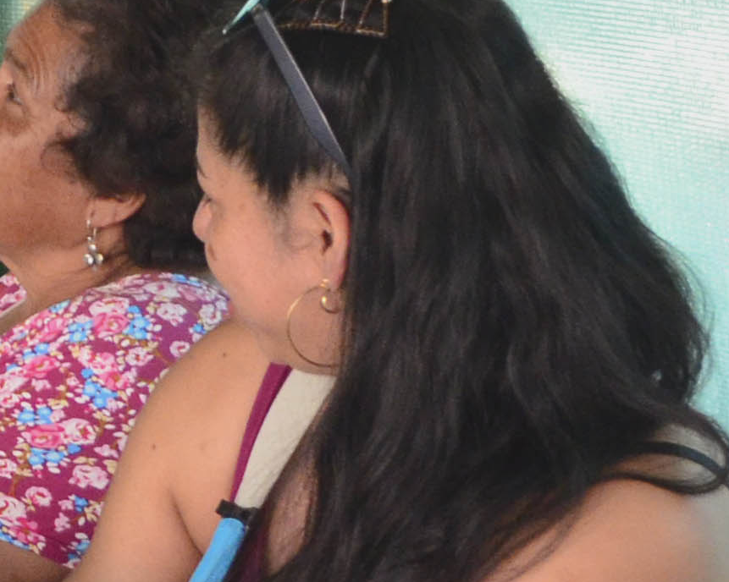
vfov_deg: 8.7
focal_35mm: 177
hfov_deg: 10.2
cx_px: -630
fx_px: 3817
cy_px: 504
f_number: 5.6
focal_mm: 22
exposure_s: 1/125
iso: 1600
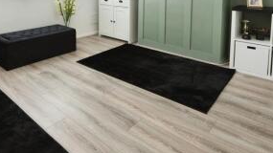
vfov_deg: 37.2
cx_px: 107
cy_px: 10
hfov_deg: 65.6
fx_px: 209
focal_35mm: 29
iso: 160
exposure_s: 1/60
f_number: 4
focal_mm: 11
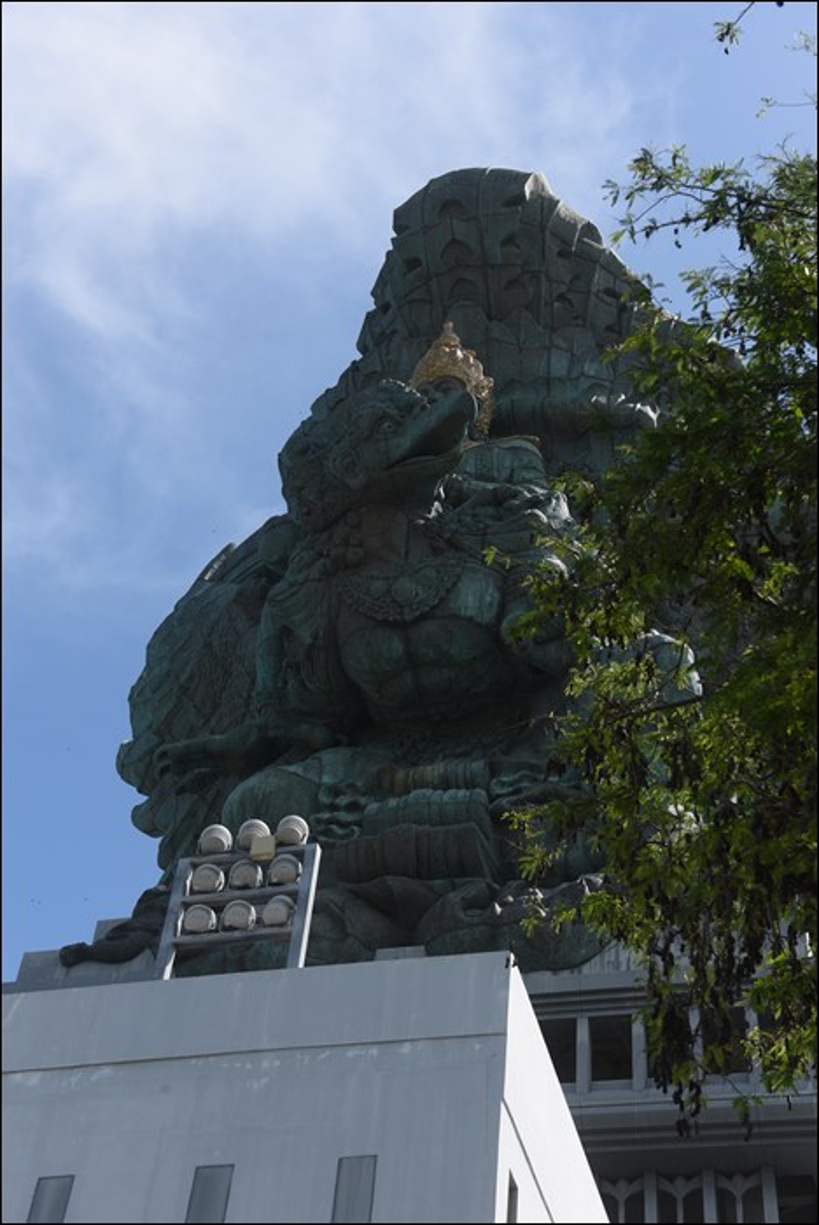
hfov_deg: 24.2
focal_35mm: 56
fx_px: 1907
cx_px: 410
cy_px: 612
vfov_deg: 35.6
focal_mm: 56
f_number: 8
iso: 100
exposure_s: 1/250
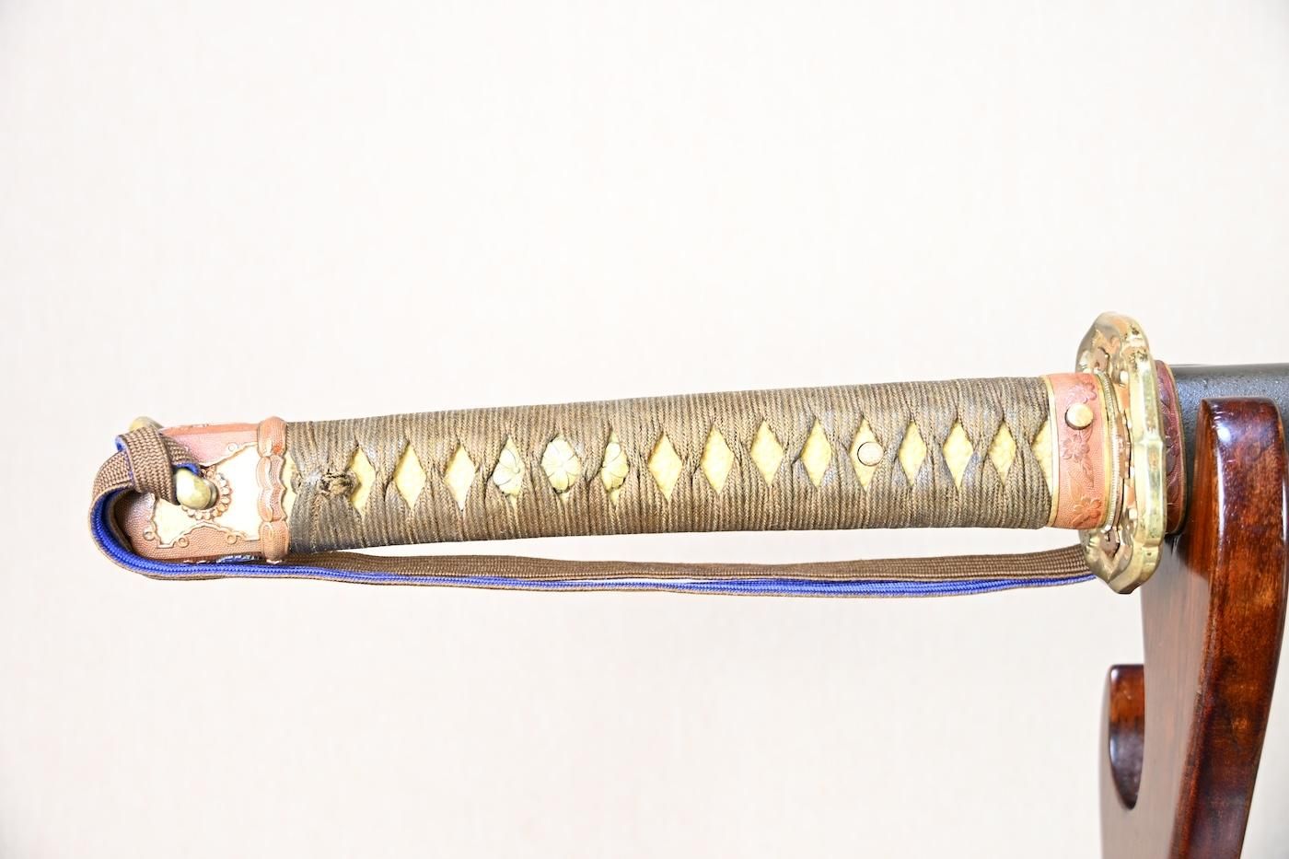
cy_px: 430
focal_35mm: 45
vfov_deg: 29.9
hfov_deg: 43.6
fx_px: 1611
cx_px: 644
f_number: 4
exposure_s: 1/3
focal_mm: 30
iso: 100
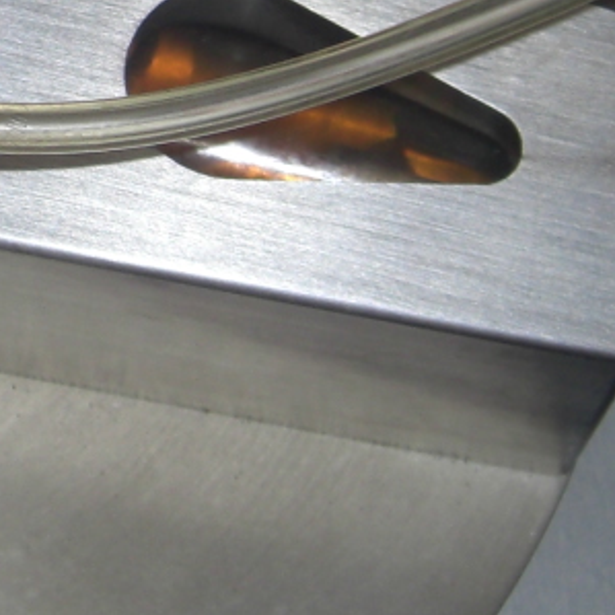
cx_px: -282
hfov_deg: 9.5
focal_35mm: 180
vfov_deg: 9.6
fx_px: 3618
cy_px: -99
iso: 100
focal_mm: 7.9
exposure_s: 1/60
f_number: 2.8
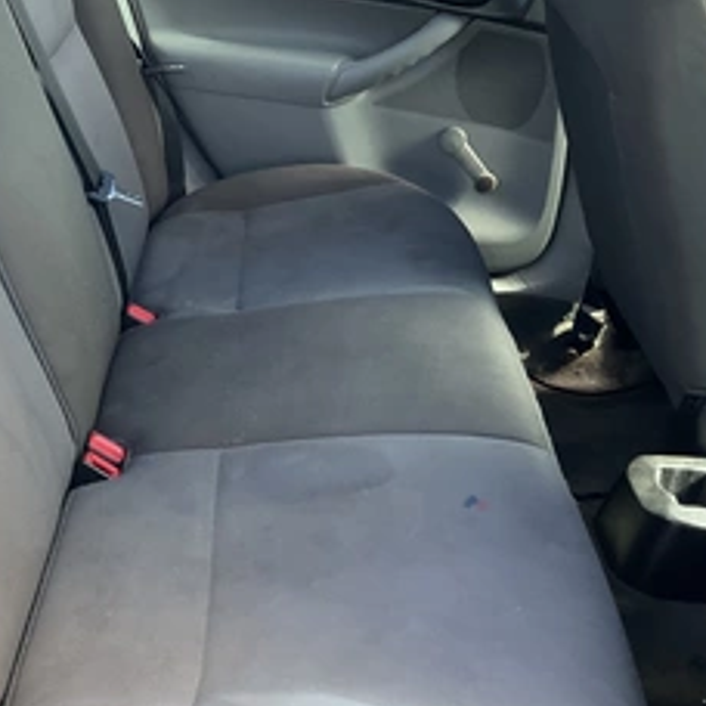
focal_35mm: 45
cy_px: 338
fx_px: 1038
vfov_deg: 37.5
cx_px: 133
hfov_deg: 36.2
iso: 40
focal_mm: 3
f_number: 1.8
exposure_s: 1/122
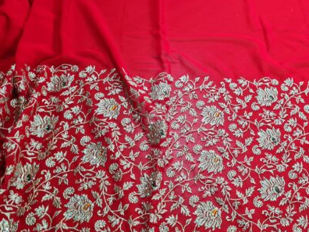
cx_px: 245
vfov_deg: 31.5
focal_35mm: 46
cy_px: 121
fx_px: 411
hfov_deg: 39.7
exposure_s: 1/120
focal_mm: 5.4
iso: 200
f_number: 1.8
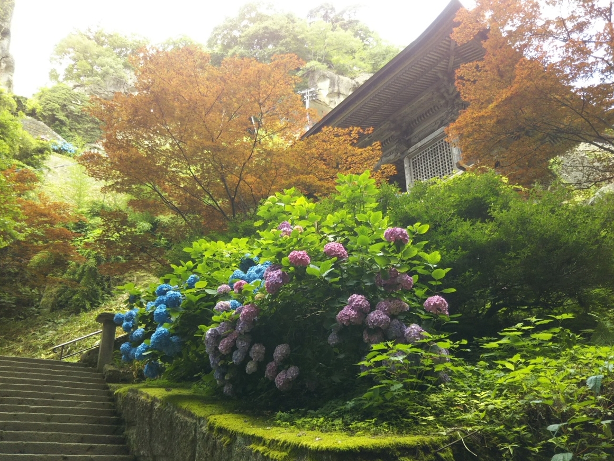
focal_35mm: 31
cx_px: 312
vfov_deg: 45.4
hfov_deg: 58.3
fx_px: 550
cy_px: 236
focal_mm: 4
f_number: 2.2
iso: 50
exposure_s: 1/120
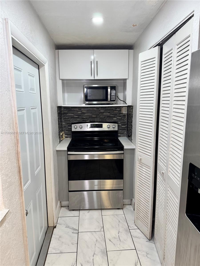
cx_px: 100
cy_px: 133
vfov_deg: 71.6
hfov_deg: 56.8
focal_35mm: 24
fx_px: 185
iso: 160
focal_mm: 6.76
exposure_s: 1/120
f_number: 1.78
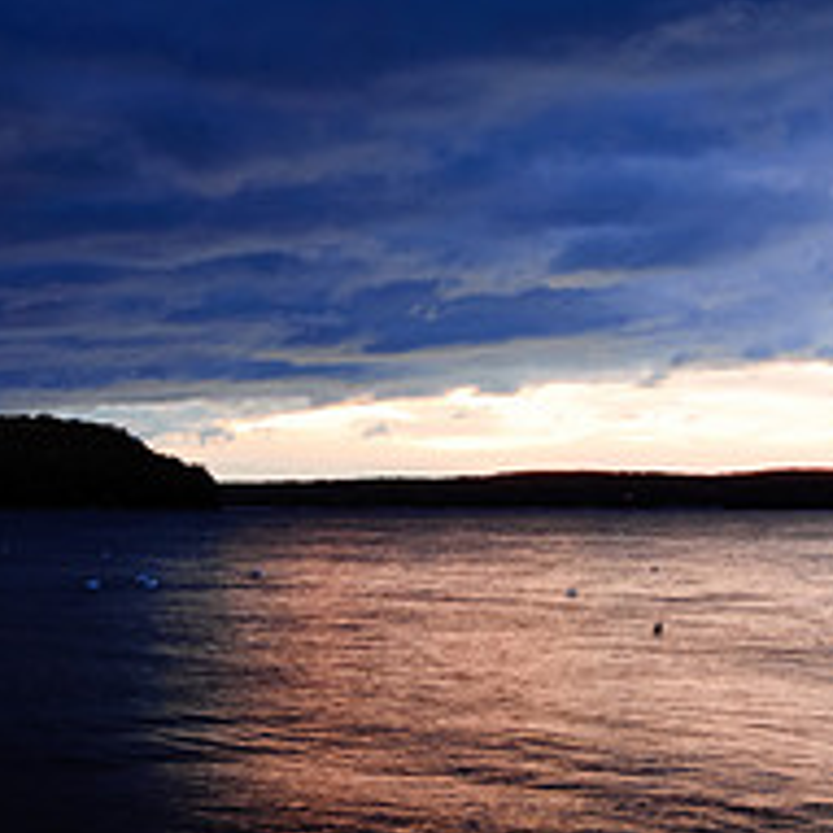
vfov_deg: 28.6
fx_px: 1634
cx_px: 473
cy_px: 419
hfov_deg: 28.6
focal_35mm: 60
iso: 100
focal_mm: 20
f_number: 16
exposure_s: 1
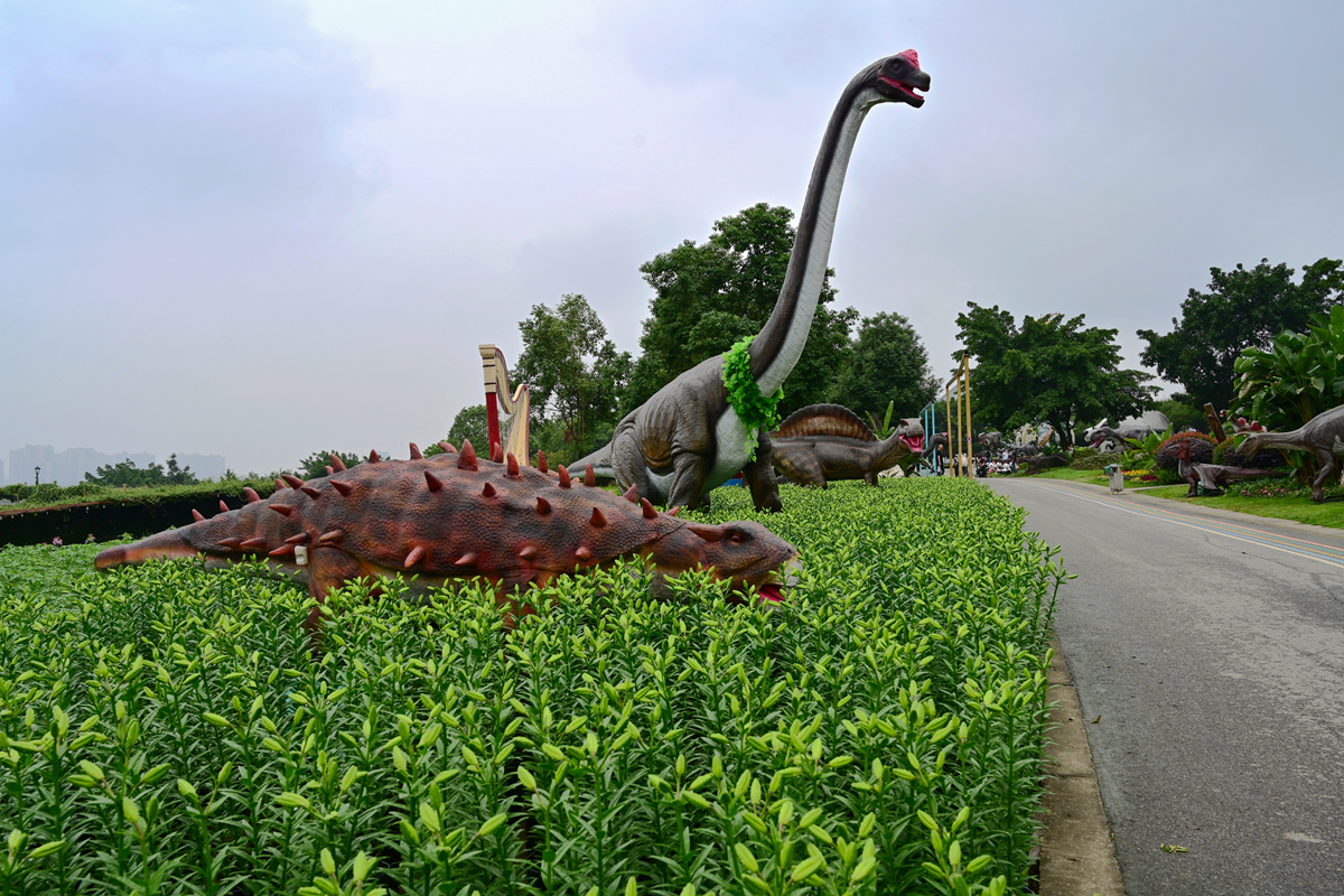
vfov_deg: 43.6
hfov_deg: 61.9
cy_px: 448
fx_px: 1120
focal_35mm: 30
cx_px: 672
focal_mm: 30
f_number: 8
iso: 125
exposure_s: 1/125
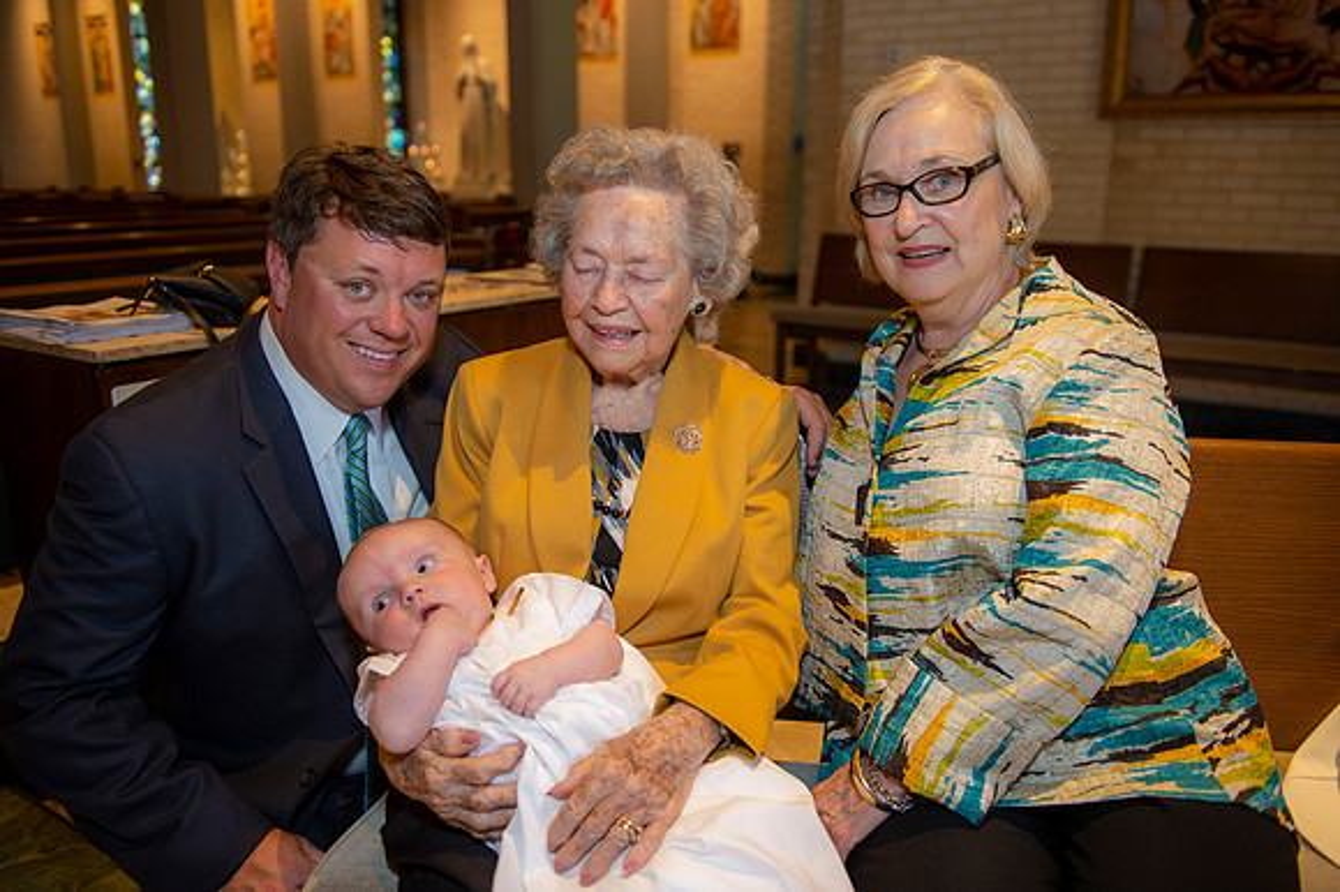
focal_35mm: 29
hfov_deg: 63.7
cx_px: 670
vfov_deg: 44.9
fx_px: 1079
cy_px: 446
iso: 800
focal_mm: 29
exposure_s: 1/100
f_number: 2.8
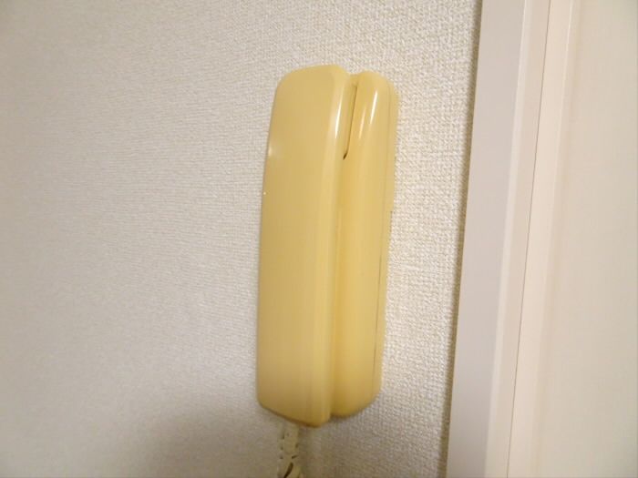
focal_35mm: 24
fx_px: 442
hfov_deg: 71.6
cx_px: 319
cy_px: 239
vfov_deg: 56.8
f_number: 3.5
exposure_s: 1/20
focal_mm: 4.1
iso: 800
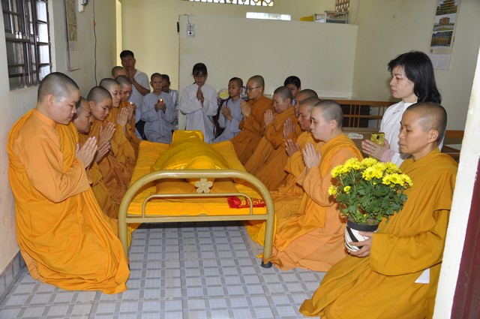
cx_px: 240
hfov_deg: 57.3
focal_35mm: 33
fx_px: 439
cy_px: 160
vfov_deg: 39.9
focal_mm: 22
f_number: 4
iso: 200
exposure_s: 1/60
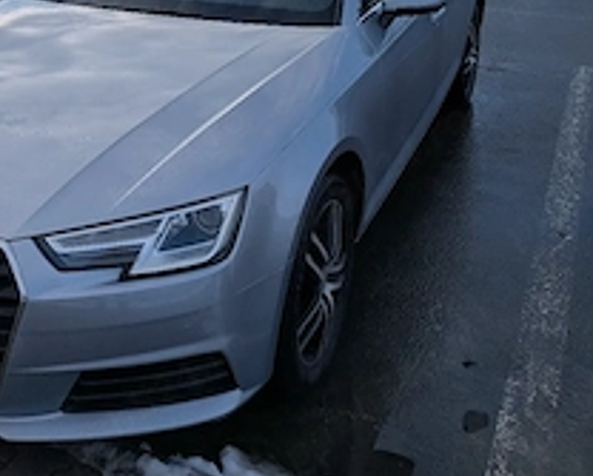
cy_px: -11
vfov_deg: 30.8
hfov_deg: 40.7
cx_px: 211
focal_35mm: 45
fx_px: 791
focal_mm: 4.53
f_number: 1.7
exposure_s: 1/5000
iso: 27
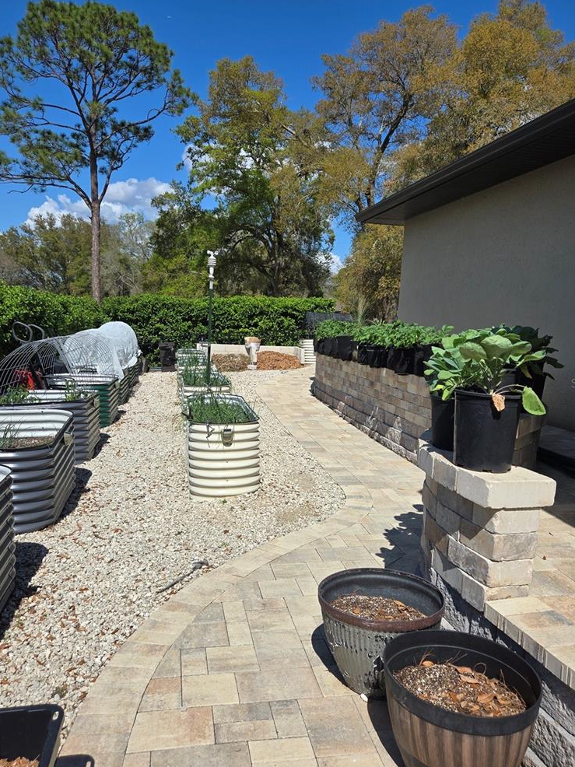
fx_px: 620
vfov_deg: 63.5
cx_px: 276
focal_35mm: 28
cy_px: 383
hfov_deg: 49.7
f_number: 1.8
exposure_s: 1/2890
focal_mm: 5.4
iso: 25
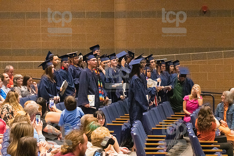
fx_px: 877
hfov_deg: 15.2
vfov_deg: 10.1
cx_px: 117
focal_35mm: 135
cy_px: 78
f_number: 4.5
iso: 8000
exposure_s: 1/250
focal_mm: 90
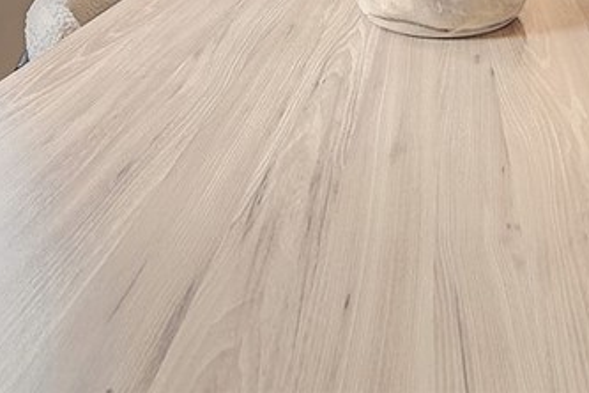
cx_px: 442
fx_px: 703
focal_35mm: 43
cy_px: -208
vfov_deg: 24.0
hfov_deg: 43.9
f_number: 8
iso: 250
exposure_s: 1/8
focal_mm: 14
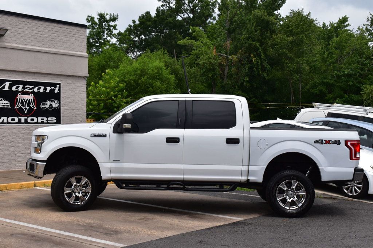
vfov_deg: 25.0
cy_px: 124
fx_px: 559
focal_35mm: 54
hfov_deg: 36.9
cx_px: 186
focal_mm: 36
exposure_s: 1/500
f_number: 11
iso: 320
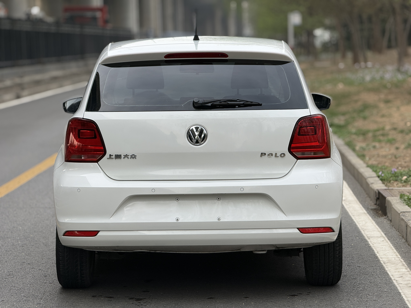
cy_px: 154
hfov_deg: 16.4
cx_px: 206
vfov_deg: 12.3
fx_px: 1425
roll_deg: +2.2
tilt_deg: -4.1
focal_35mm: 120
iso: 50
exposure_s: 1/477
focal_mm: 15.66
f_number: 2.8
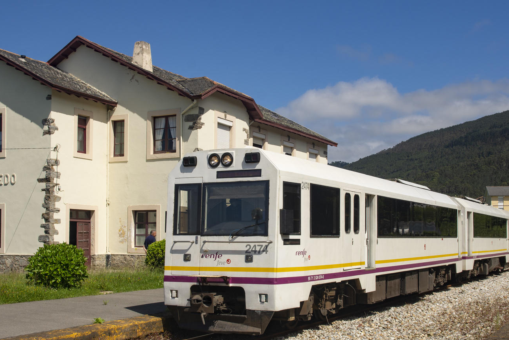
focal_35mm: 49
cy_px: 174
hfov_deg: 40.3
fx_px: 693
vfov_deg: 27.5
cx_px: 263
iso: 100
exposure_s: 1/400
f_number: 8
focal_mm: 22
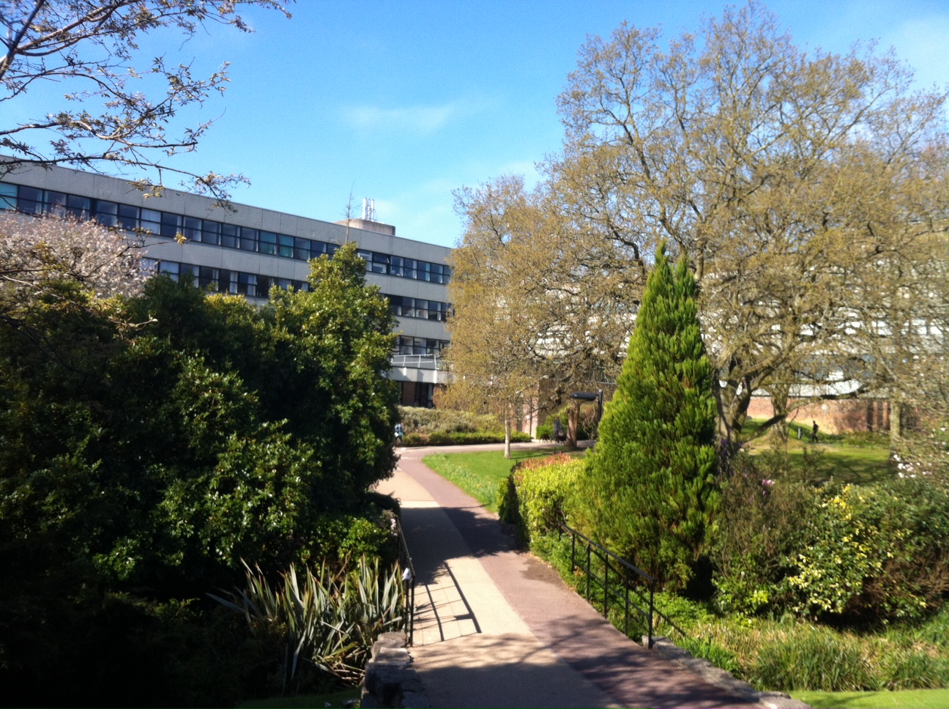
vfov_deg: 40.6
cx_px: 474
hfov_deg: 52.7
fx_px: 958
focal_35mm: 35
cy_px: 354
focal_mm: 3.85
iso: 80
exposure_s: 1/628
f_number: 2.8
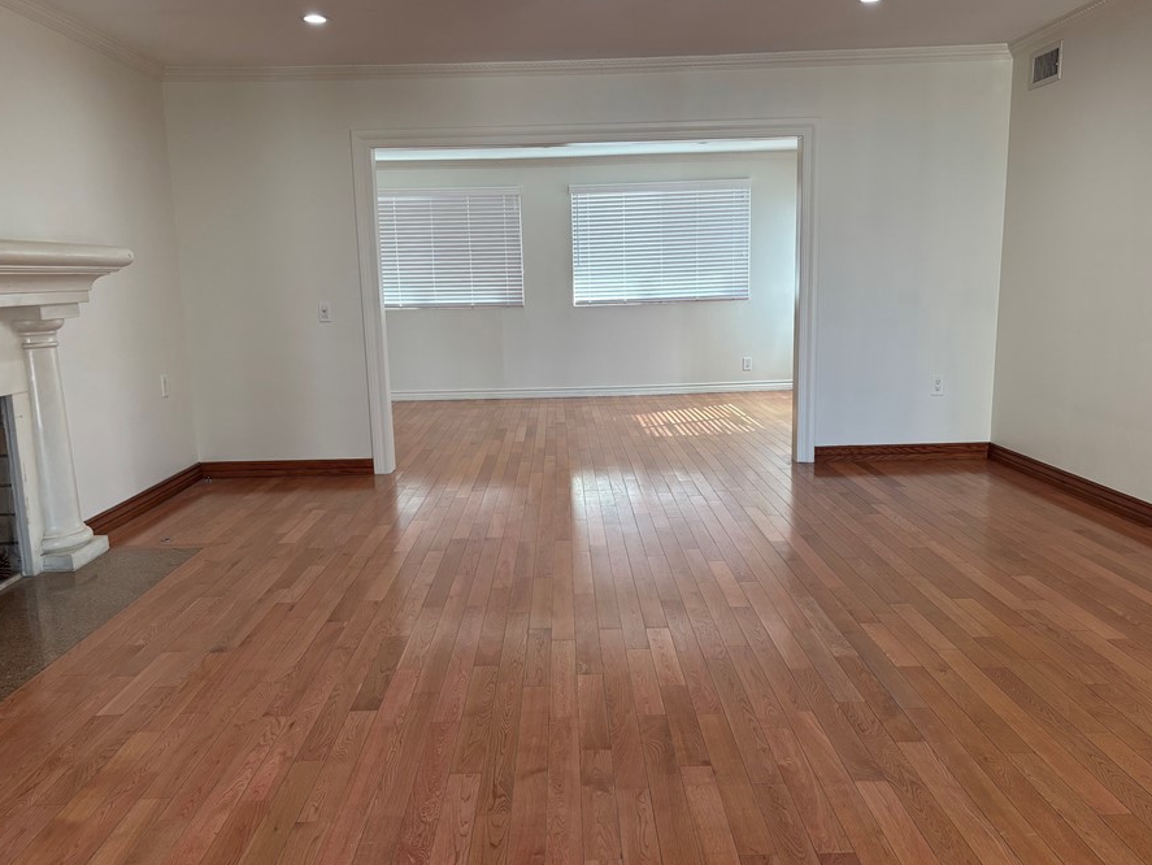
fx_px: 999
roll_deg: +1.5
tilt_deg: -10.3
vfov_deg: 46.8
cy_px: 453
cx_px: 565
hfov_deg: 59.9
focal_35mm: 30
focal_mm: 5.96
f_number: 1.6
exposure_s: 1/120
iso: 100
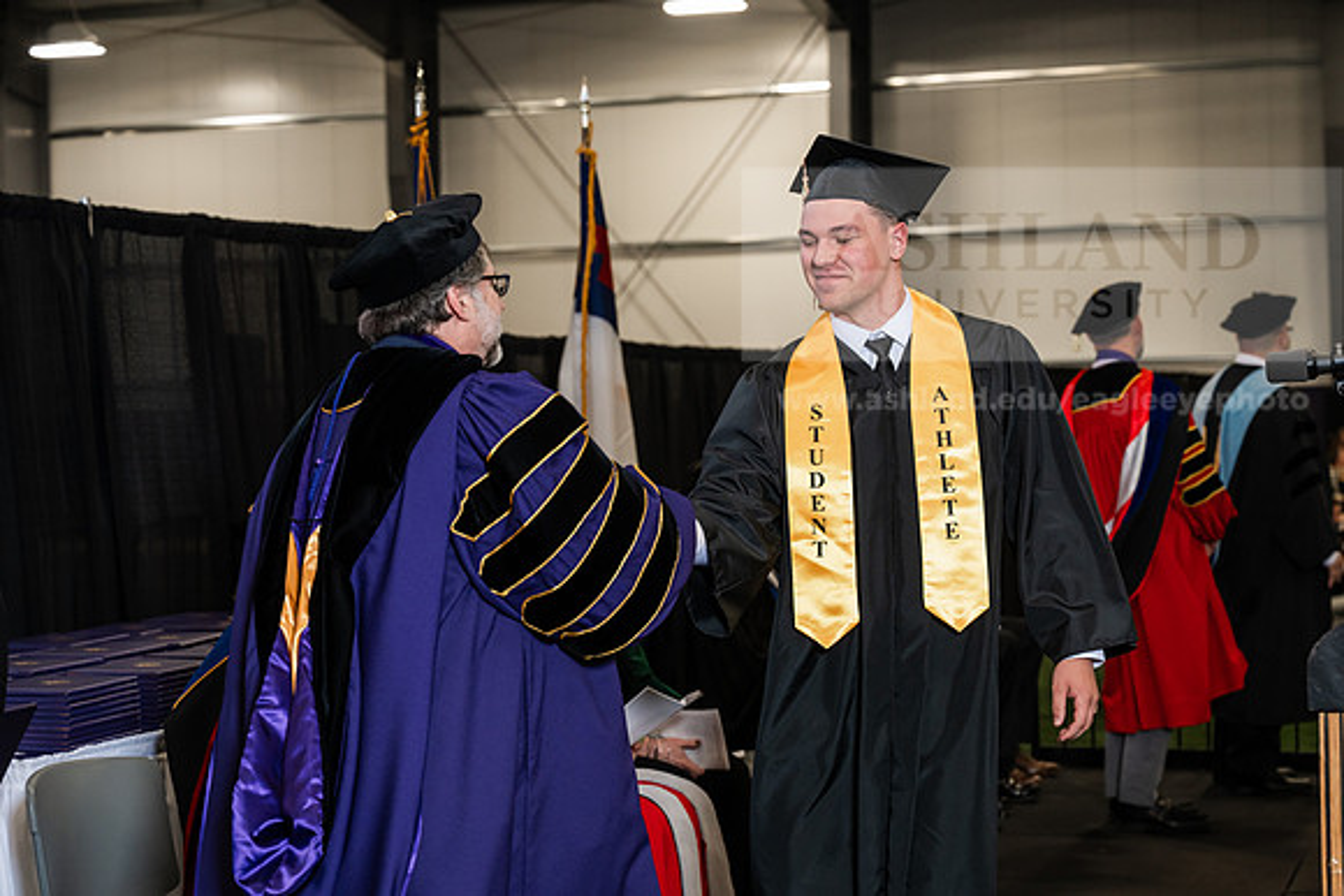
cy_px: 448
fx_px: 2614
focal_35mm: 70
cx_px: 672
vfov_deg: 19.5
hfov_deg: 28.8
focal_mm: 70
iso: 1250
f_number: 4.5
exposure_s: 1/200
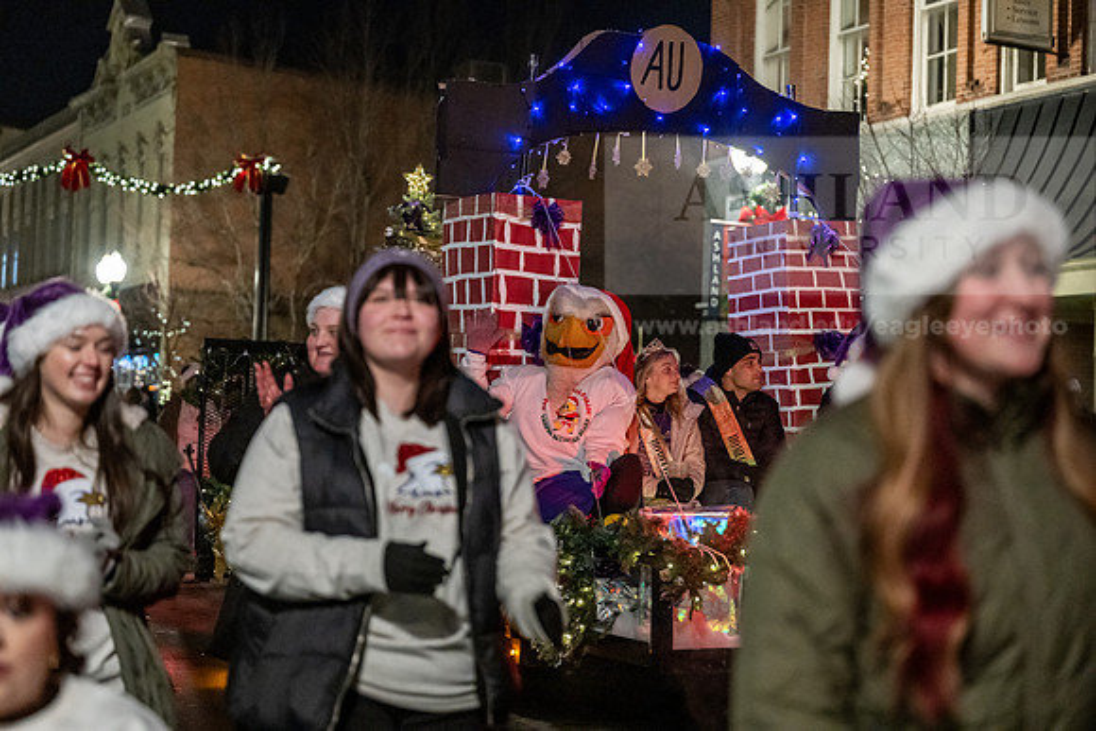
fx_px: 2132
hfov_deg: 28.8
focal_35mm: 70
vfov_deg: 19.5
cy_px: 366
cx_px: 548
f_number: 2.8
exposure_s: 1/200
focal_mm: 70
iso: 4000
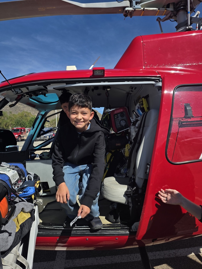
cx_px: 101
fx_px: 179
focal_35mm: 23
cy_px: 134
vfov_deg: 73.9
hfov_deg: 58.9
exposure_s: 1/7944
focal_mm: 6.3
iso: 80
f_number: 1.7
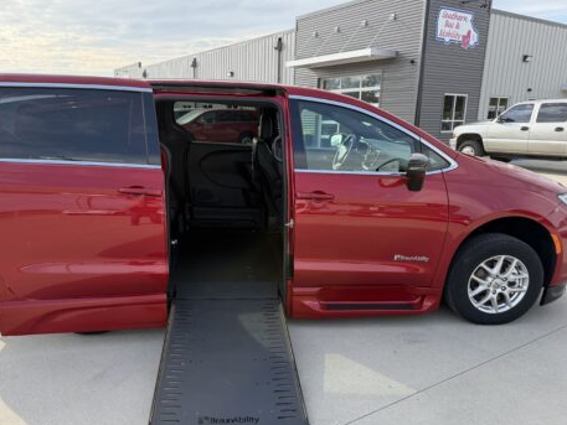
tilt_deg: -15.4
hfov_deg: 63.3
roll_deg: +0.2
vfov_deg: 49.6
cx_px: 254
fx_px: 459
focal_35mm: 28
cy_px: 242
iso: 100
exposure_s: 1/1553
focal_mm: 6.76
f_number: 1.78
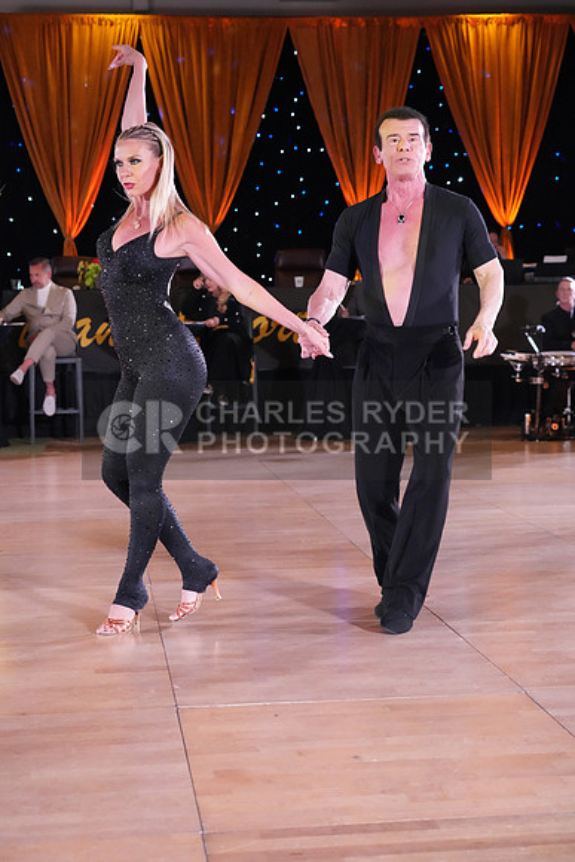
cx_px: 288
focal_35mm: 60
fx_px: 1437
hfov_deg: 22.6
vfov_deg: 33.4
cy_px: 431
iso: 8000
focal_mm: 60
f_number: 4.5
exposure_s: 1/400
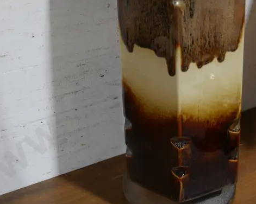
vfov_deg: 22.0
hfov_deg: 27.6
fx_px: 515
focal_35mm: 68
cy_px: 29
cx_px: 189
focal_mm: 16
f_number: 3.6
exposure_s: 1/60
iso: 320
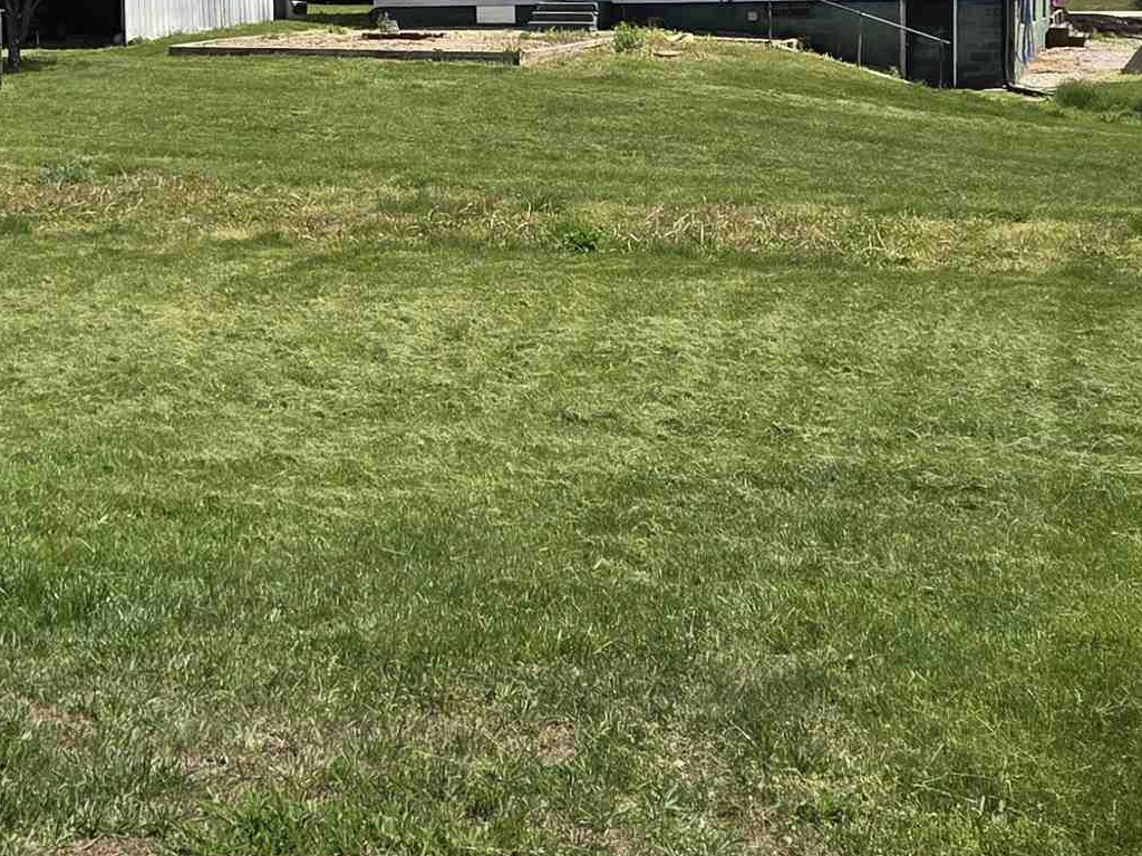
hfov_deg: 28.0
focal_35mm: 69
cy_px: 133
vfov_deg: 21.0
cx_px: 396
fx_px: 2276
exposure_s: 1/5862
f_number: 1.8
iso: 80
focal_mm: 5.4
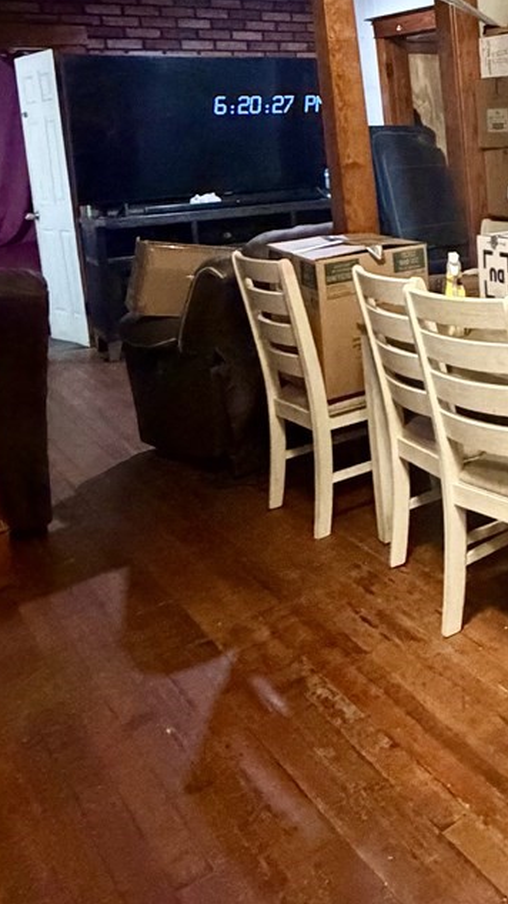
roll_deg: +2.8
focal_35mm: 37
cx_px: 783
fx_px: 886
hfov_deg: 24.2
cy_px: 199
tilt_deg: -5.1
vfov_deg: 51.1
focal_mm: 2.22
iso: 1250
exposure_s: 1/60
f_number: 2.2
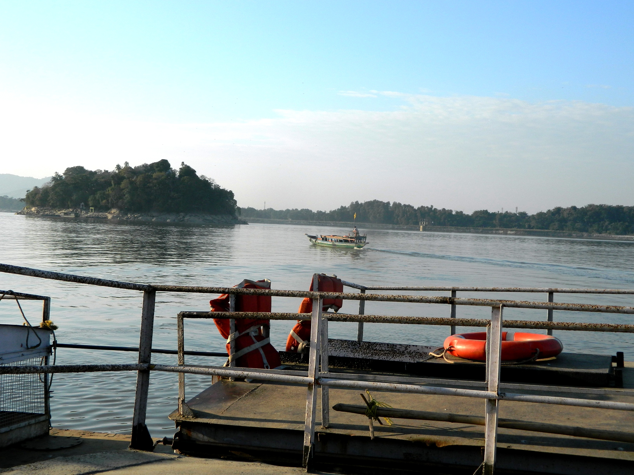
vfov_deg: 30.9
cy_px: 238
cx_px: 317
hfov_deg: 40.4
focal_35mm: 47
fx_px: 861
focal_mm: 8.4
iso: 80
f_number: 3.6
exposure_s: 1/800
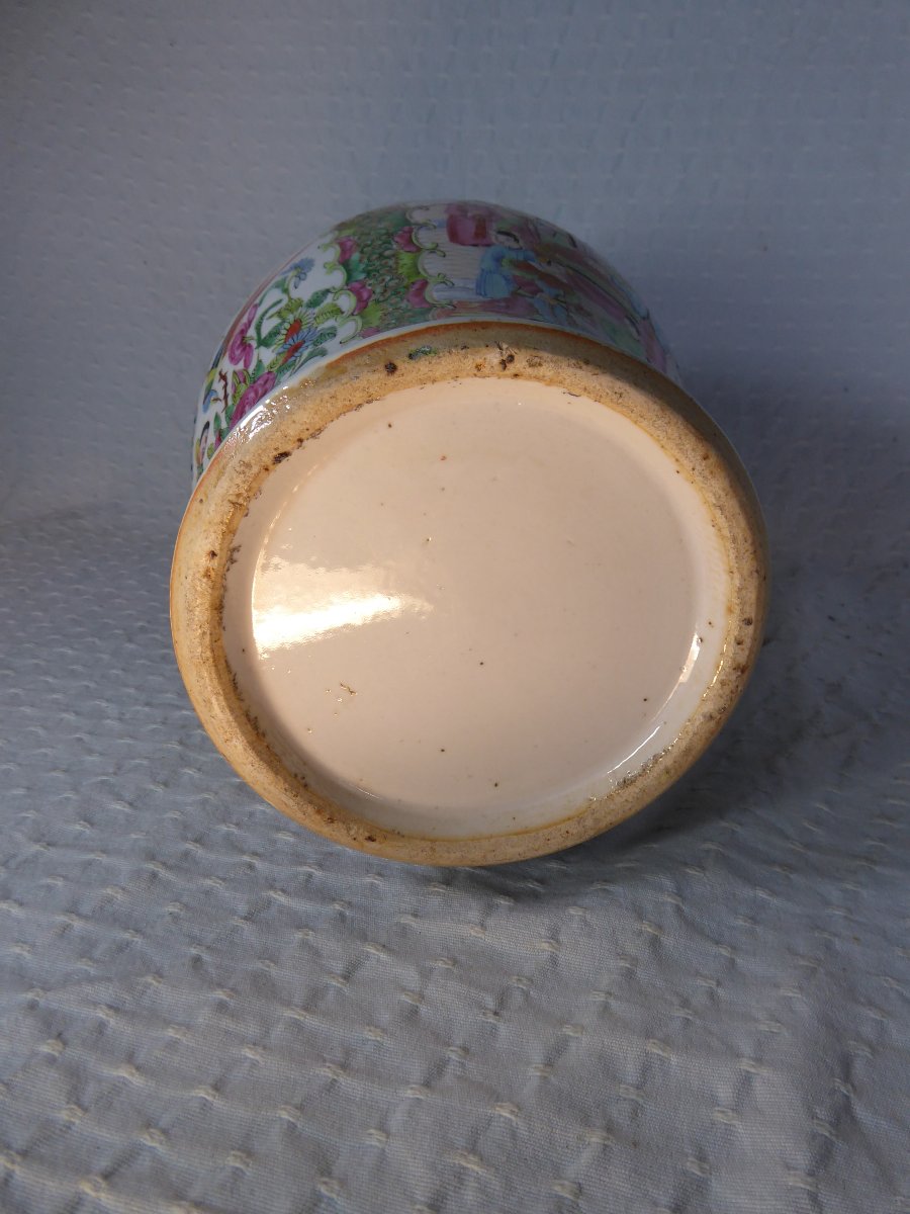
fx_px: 876
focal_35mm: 25
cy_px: 607
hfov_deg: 54.9
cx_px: 455
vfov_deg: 69.4
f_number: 3.3
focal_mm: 4.3
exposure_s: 1/60
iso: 100
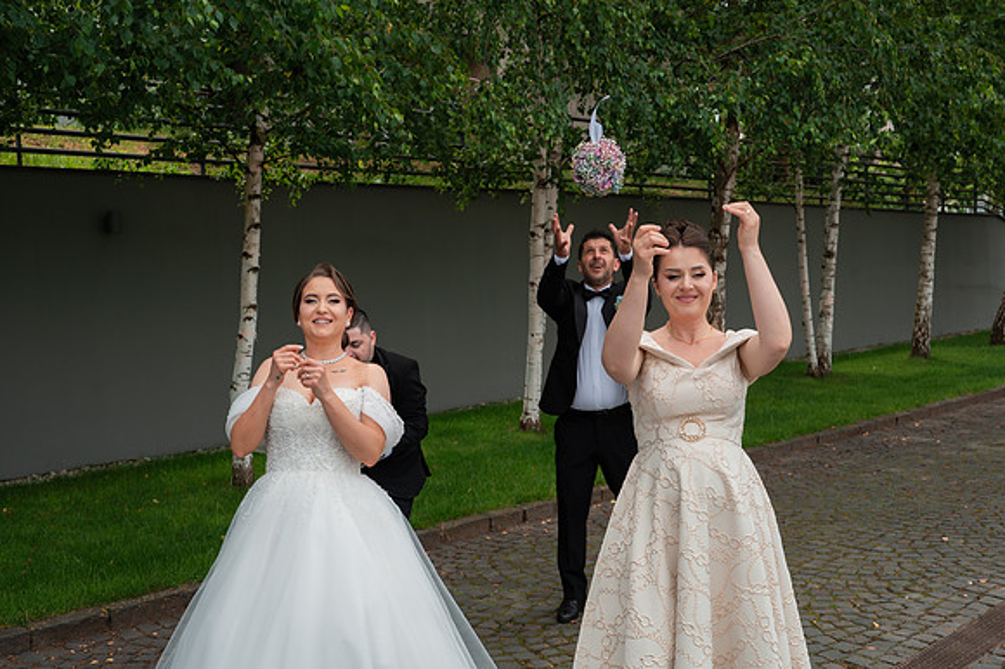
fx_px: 1141
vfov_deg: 32.7
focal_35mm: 41
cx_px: 502
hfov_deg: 47.5
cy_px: 334
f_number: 5.6
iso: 200
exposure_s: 1/400
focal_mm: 39
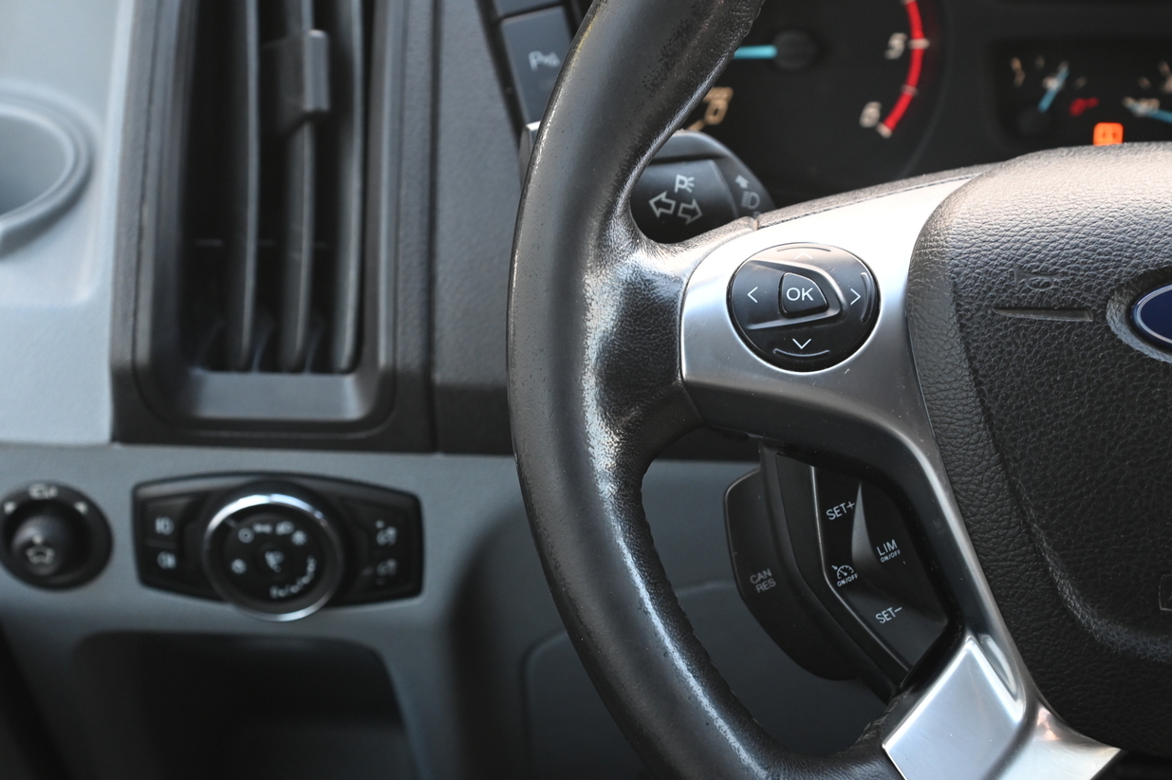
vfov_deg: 14.8
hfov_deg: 22.1
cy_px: 418
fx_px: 2993
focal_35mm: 92
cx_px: 500
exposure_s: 1/80
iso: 2000
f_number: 7.1
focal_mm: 70
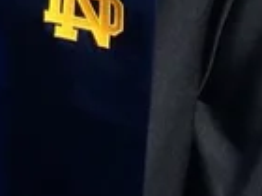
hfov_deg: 10.3
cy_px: -321
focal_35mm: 171
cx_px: -318
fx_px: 1294
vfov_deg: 7.9
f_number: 2.2
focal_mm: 4.12
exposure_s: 1/1953
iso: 40
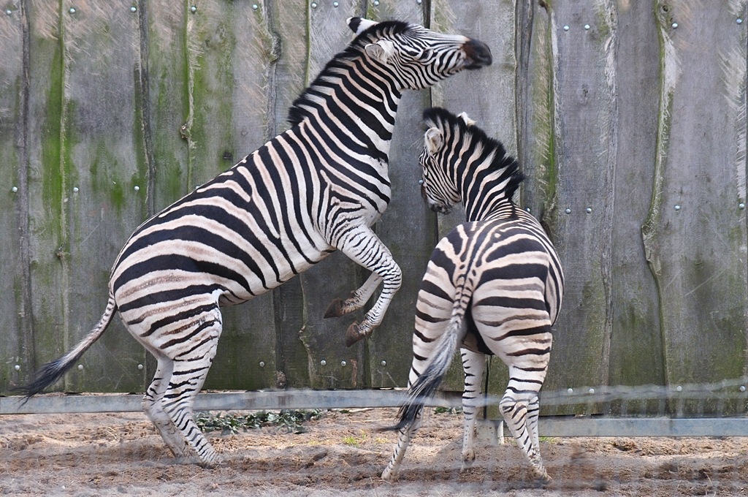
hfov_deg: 4.9
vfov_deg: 3.3
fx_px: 8716
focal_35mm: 420
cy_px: 248
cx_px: 374
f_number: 8
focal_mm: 280
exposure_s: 1/250
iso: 400
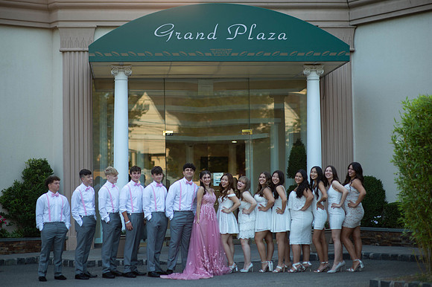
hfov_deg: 23.9
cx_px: 216
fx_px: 1019
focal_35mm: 85
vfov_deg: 16.1
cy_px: 144
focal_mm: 85
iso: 250
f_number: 2
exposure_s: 1/1000
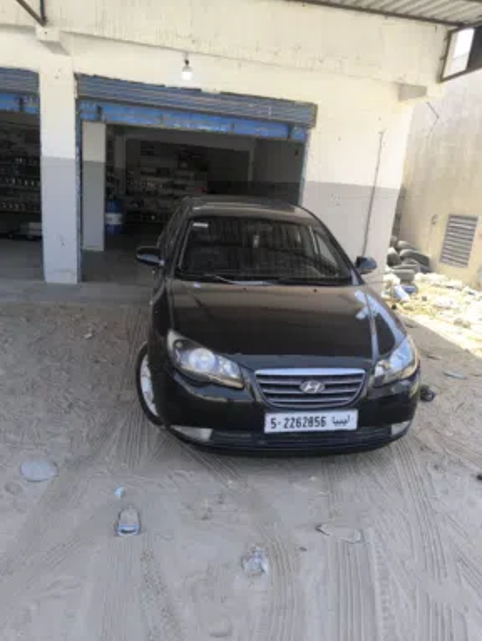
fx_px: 445
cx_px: 244
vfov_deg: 71.5
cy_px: 321
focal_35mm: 24
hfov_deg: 56.9
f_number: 1.65
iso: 50
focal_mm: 6.14
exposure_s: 1/258
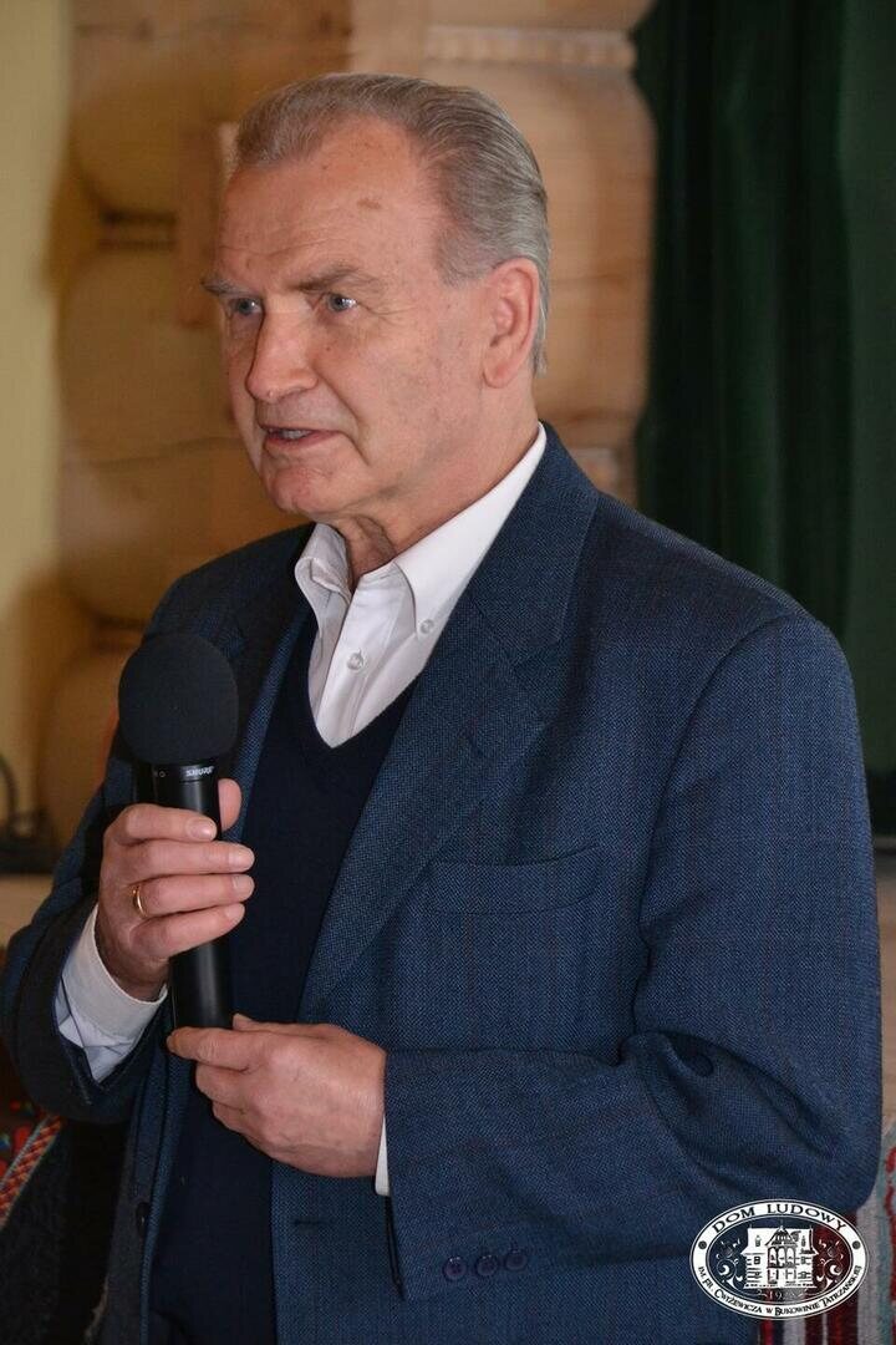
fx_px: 9239
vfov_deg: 8.3
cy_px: 672
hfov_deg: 5.6
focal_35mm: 248
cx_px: 448
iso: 1600
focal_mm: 165
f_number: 8
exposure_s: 1/60
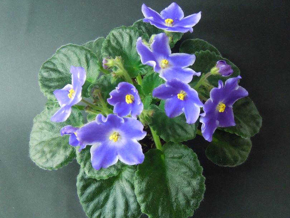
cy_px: 109
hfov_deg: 59.9
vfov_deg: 46.8
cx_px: 145
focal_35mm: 30
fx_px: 251
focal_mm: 5.4
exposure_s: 1/40
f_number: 3.5
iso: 800
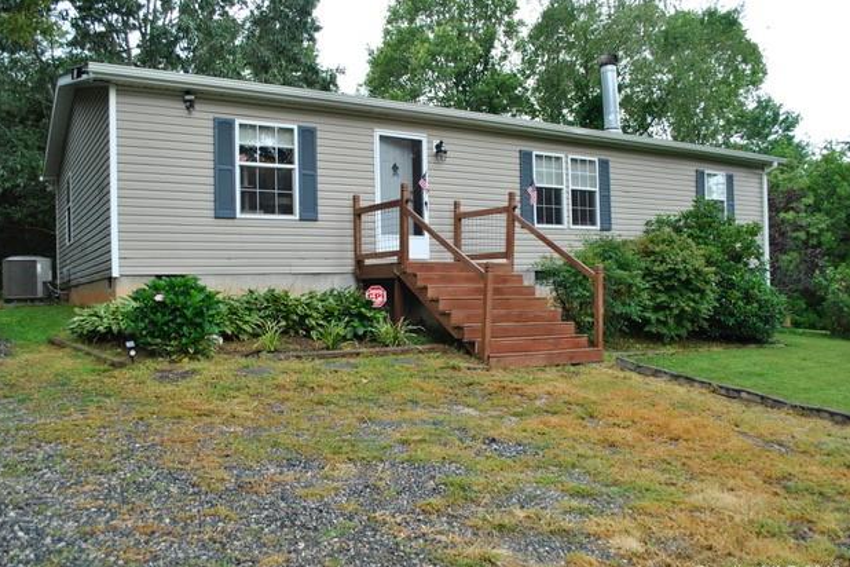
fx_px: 661
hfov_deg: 65.5
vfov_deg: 46.4
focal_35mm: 28
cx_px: 413
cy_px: 292
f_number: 5.6
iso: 140
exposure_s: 1/125
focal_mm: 18
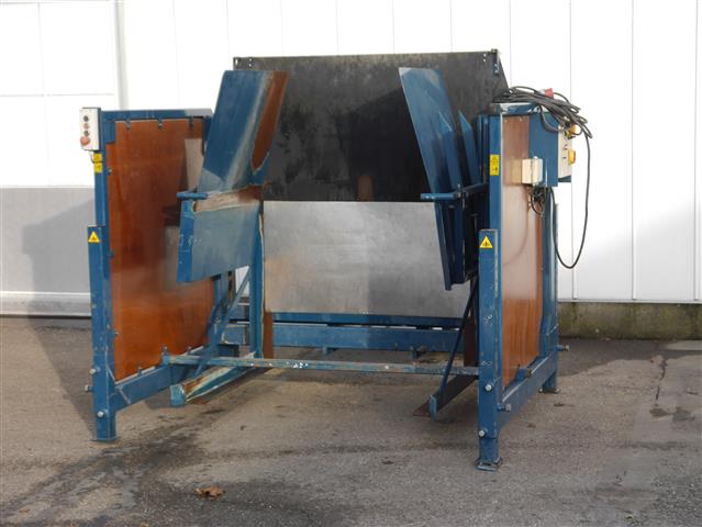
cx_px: 351
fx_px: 1502
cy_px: 264
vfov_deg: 19.9
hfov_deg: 26.3
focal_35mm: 74
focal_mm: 37
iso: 160
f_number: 6.3
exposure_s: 1/200
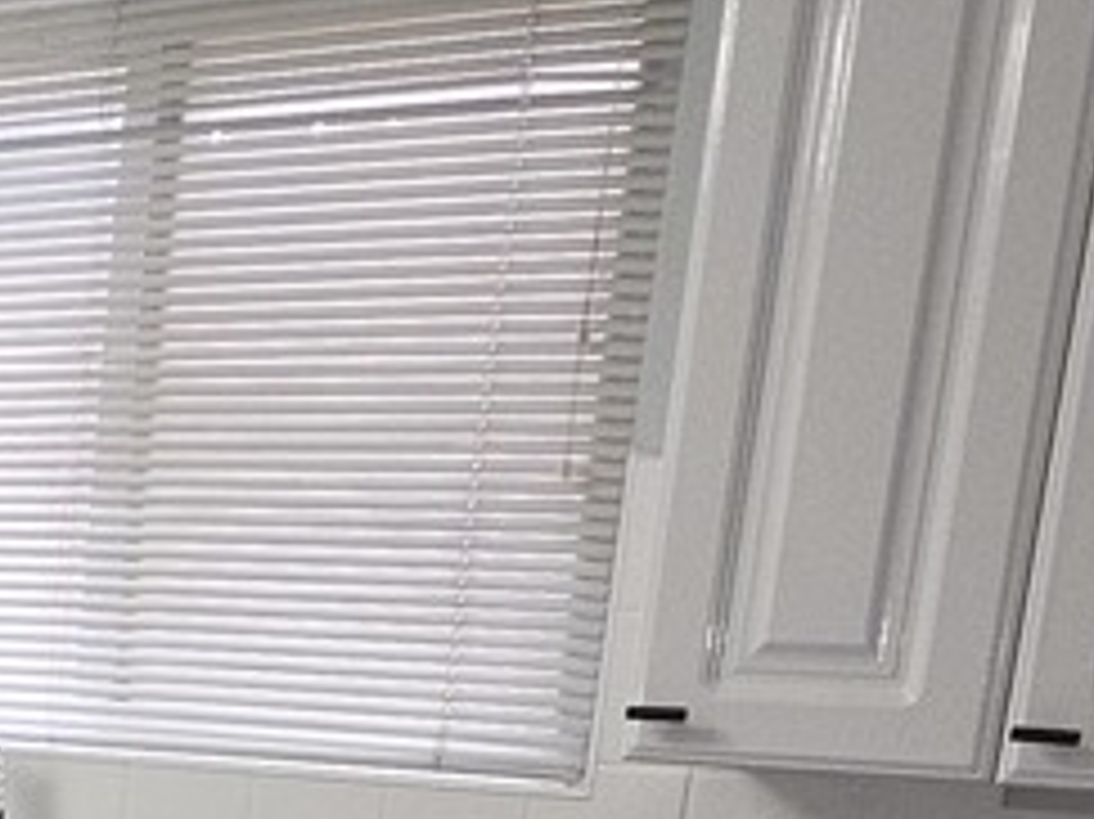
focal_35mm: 77
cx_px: -504
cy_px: 1242
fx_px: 2432
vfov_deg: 17.2
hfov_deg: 21.6
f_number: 1.9
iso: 80
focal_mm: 2.2
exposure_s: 1/60
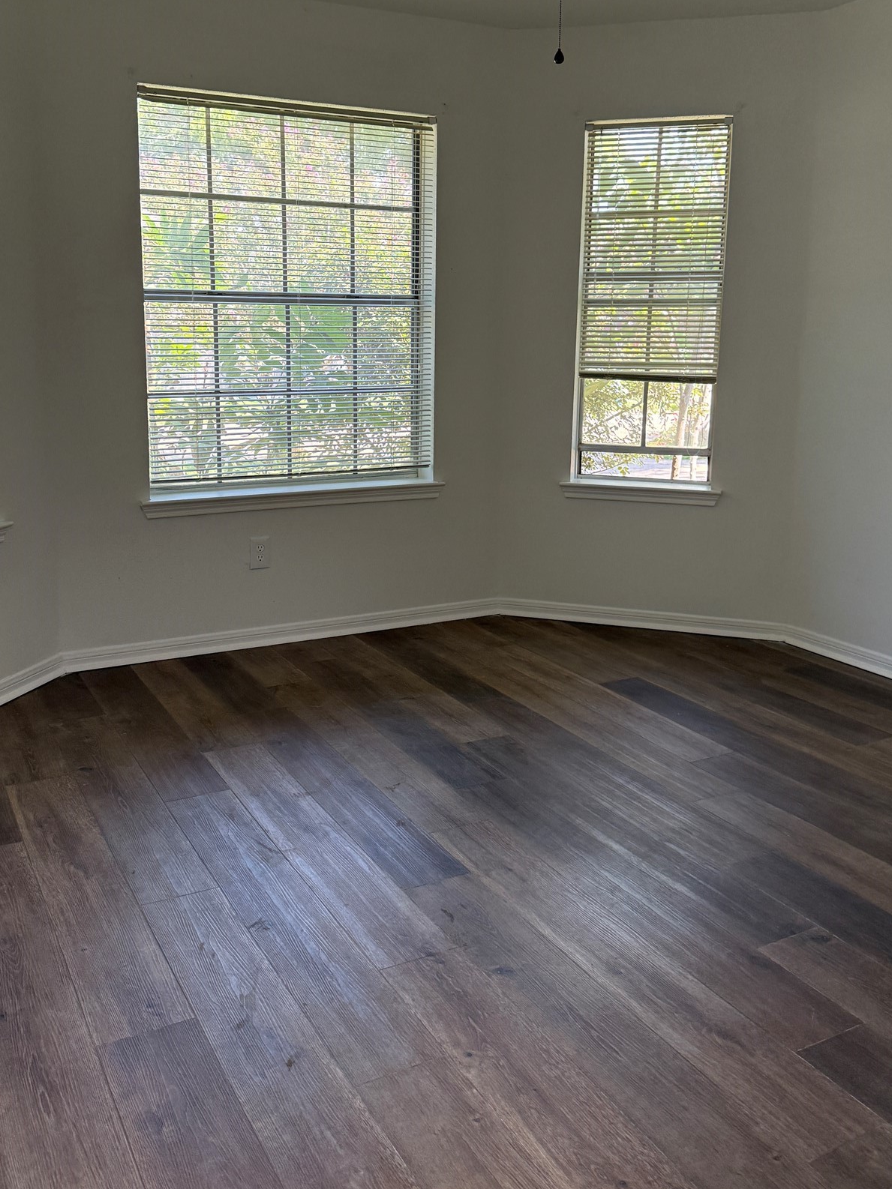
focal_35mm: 31
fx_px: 1065
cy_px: 484
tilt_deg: -8.5
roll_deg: -1.1
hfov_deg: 45.4
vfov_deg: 58.0
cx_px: 432
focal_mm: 6.76
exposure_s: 1/120
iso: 250
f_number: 1.78
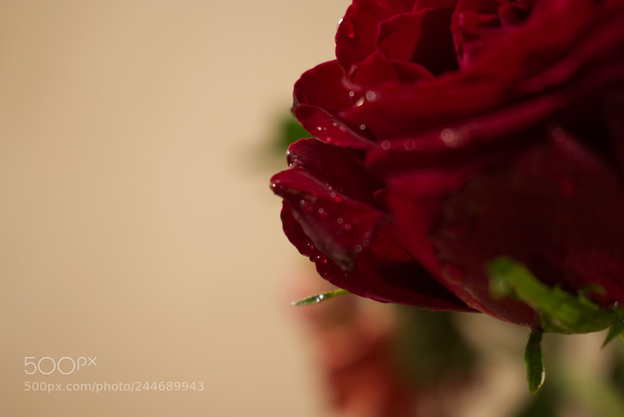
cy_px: 208
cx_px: 312
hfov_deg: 33.4
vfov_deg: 22.6
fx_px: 1040
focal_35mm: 60
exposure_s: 2.5
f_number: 4.8
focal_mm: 40
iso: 100
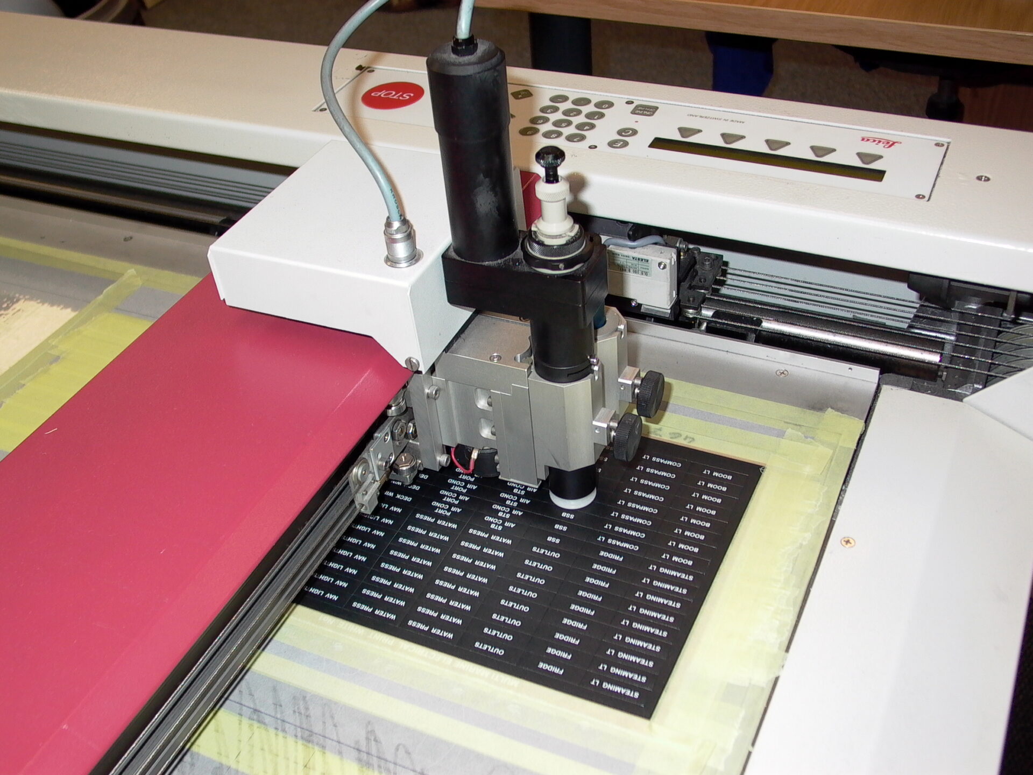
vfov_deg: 37.7
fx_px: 1134
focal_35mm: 38
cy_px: 388
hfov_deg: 49.0
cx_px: 516
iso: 100
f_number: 2.13
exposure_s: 1/64.2
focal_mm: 8.19
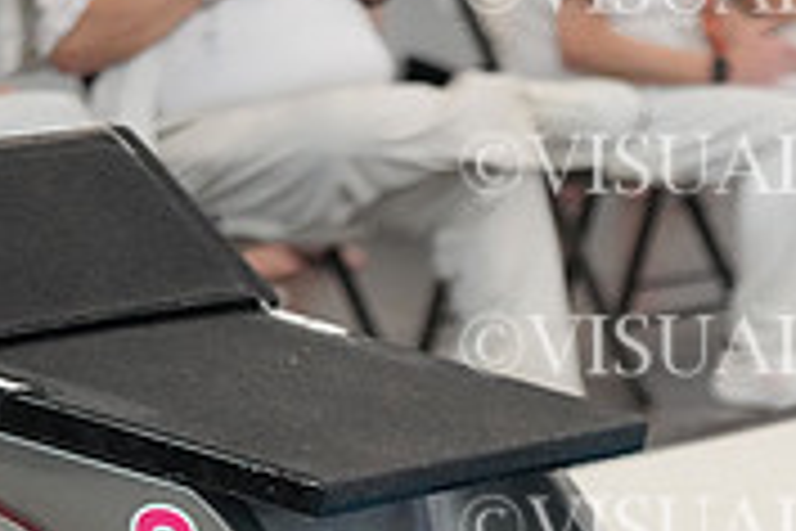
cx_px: 1111
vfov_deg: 5.0
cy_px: 799
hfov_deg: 7.5
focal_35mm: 272
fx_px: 6014
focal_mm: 83
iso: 5000
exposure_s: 1/2000
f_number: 2.8
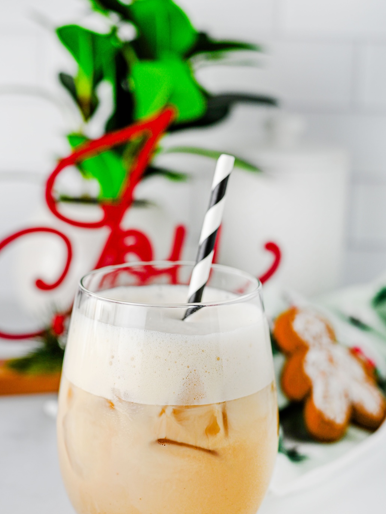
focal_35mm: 63
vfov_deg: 30.6
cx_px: 171
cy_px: 322
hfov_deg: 23.3
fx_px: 937
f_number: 4.5
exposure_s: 1/100
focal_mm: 50
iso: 200
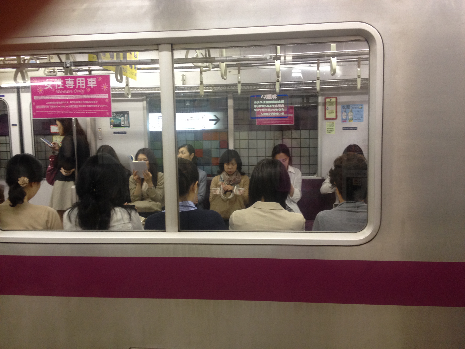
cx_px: 232
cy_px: 174
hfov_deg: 52.6
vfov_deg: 40.7
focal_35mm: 35
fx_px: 470
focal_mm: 4.28
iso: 100
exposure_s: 1/20
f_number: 2.4
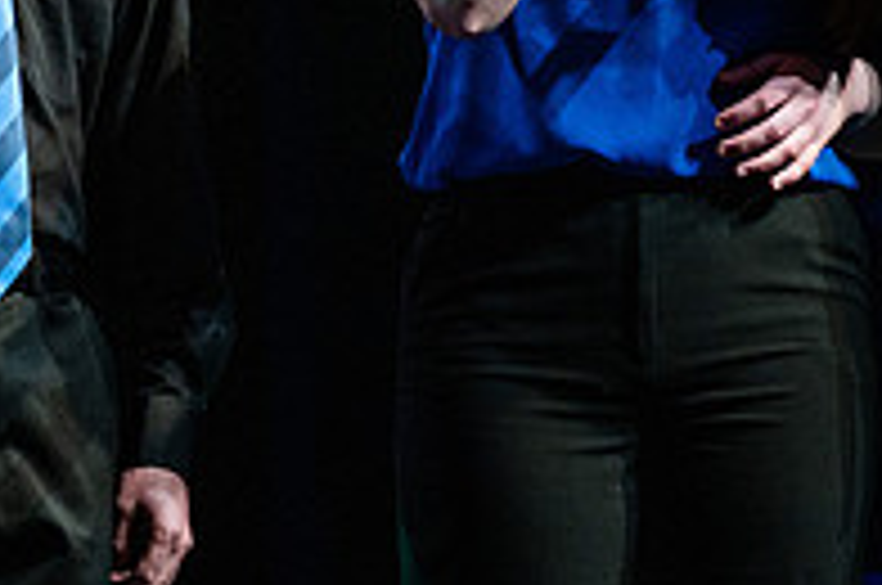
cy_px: -45
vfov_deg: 2.6
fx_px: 12695
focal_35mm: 519
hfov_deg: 4.0
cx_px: 180
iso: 3200
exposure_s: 1/320
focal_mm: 175
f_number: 2.8
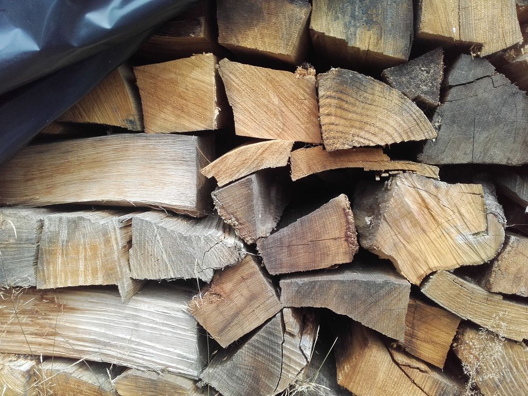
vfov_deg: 45.4
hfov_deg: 58.4
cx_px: 264
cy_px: 198
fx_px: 473
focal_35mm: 31
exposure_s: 1/368
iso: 50
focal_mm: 3.31
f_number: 2.2
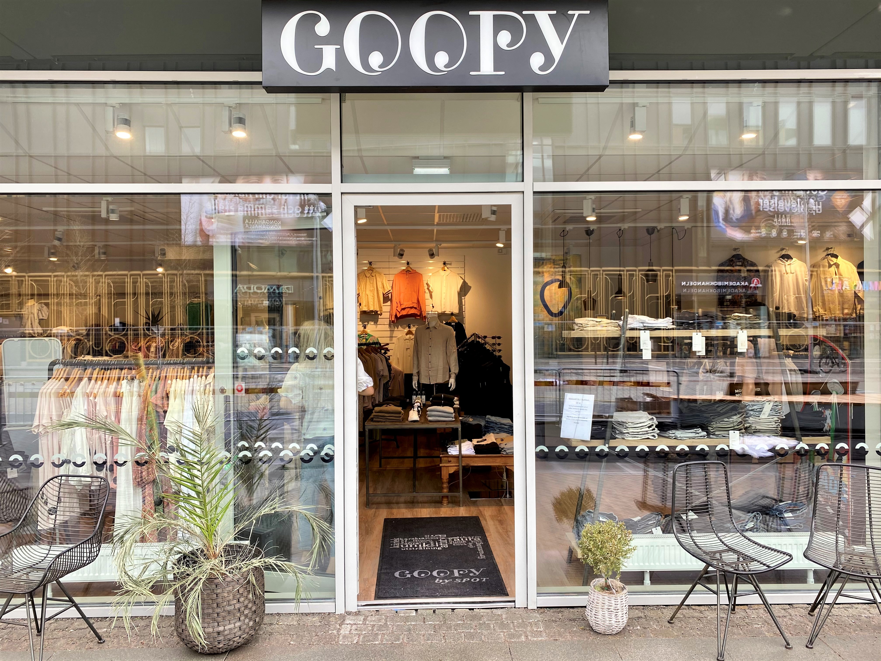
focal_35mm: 26
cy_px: 330
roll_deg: +0.3
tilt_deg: -0.2
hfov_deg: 67.3
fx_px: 662
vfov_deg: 53.1
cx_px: 440
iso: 32
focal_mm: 4.25
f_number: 1.8
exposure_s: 1/184
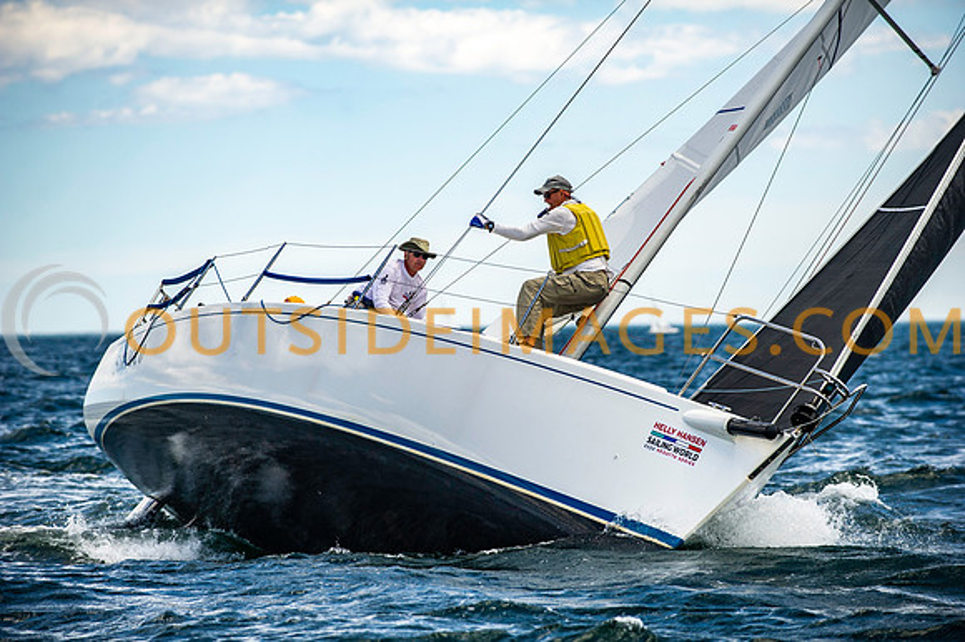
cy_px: 321
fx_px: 4956
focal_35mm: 185
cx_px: 482
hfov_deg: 11.1
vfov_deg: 7.4
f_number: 4
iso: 500
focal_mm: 185
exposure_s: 1/4000
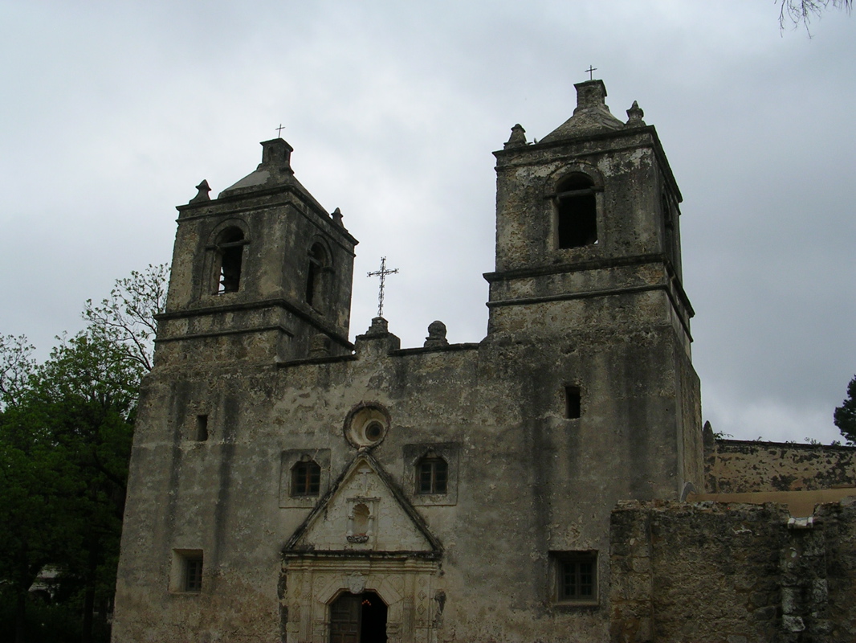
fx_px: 940
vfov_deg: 37.7
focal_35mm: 38
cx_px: 428
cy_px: 322
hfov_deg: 49.0
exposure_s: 1/218
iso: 50
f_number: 5.6
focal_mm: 5.8
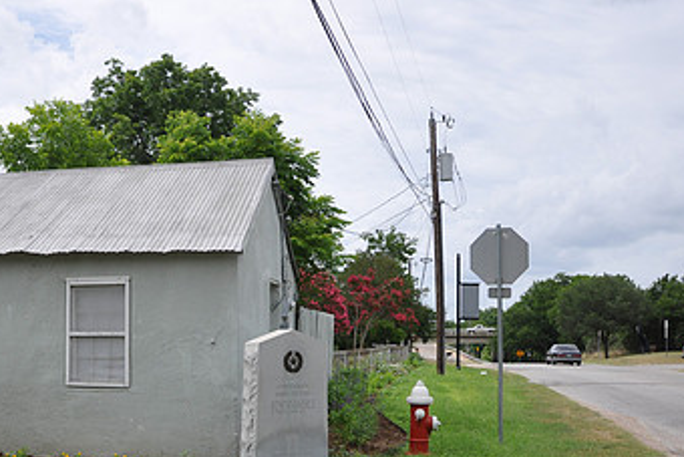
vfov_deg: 28.7
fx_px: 874
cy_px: 353
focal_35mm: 46
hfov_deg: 41.4
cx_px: 167
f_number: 7.1
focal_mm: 18
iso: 200
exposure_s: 1/200
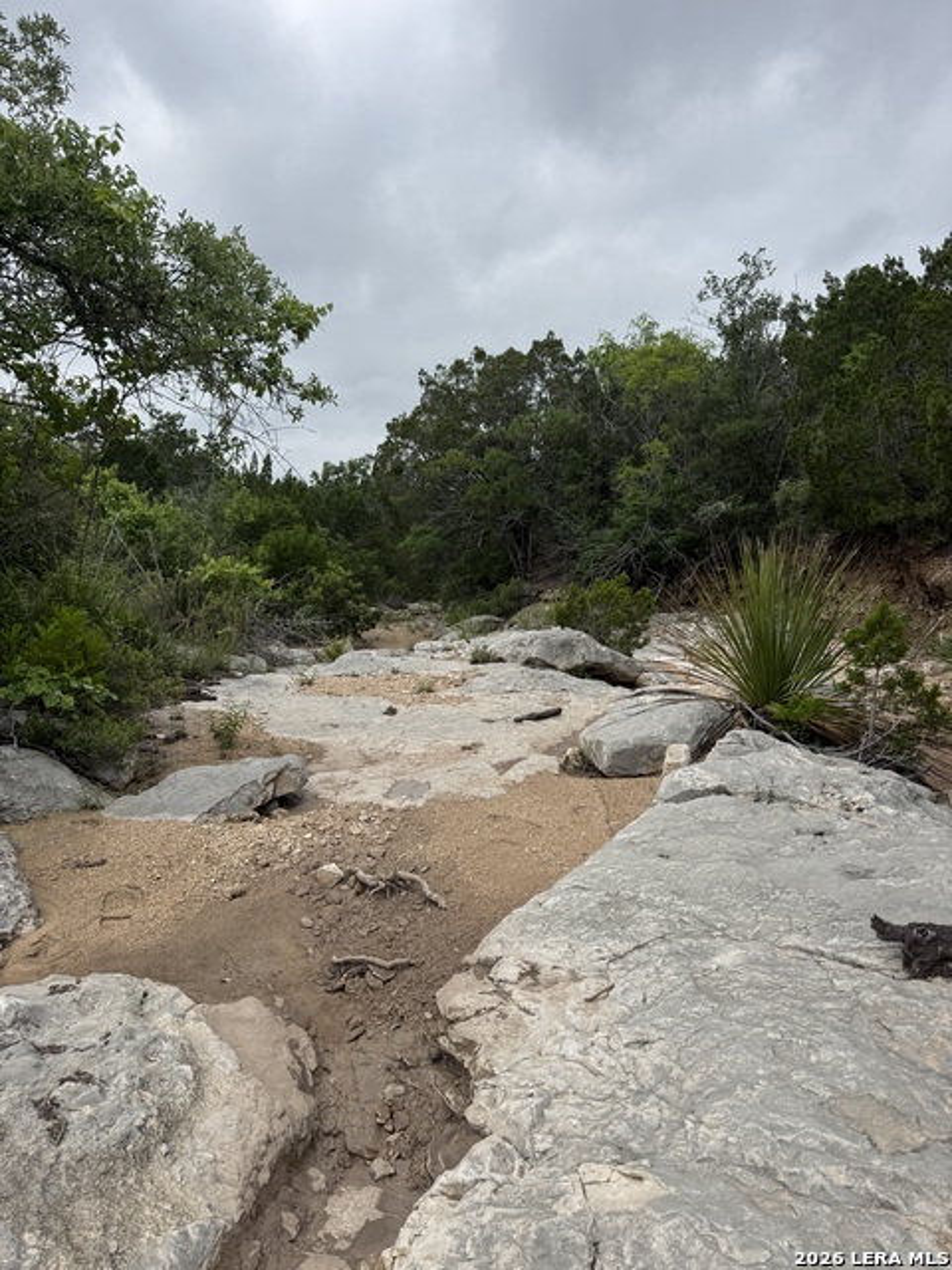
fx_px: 880
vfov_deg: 71.6
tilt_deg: -6.5
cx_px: 476
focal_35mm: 24
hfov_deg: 56.8
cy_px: 635
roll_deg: +1.5
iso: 80
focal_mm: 6.76
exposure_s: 1/7092
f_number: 1.78
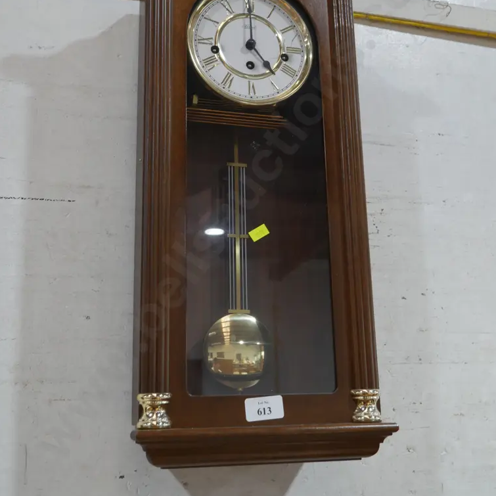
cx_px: 250
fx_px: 778
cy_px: 187
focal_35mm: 48
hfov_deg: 35.4
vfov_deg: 35.2
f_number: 4.4
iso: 1000
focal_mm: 20
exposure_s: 1/60
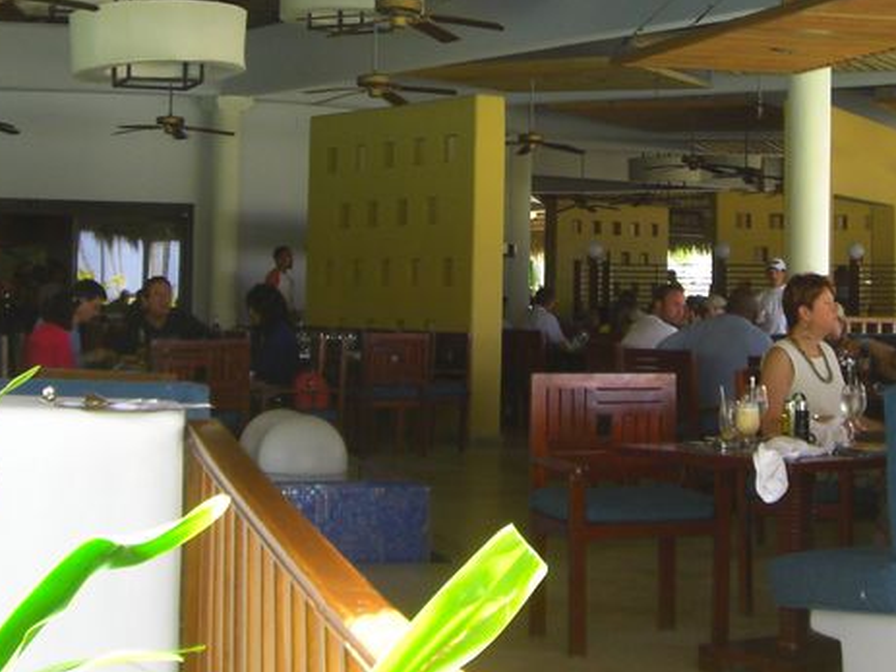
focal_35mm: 84
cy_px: 85
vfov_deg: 17.3
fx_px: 2174
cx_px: 559
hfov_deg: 23.2
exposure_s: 1/100
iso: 100
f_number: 2.7
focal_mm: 6.2
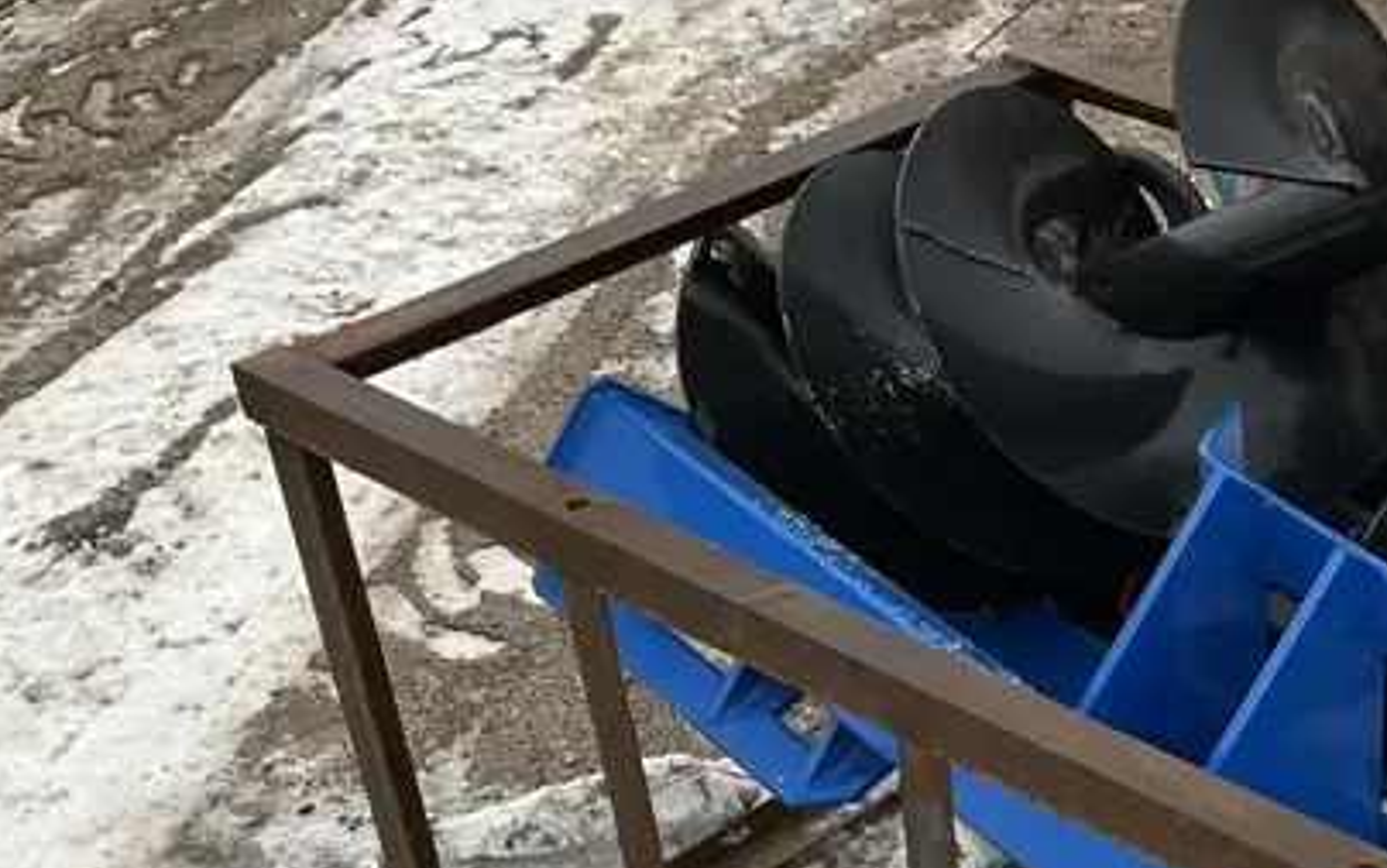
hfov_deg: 26.4
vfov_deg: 17.5
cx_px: 1442
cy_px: 841
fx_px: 2761
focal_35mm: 73
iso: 25
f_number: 1.8
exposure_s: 1/495
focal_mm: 3
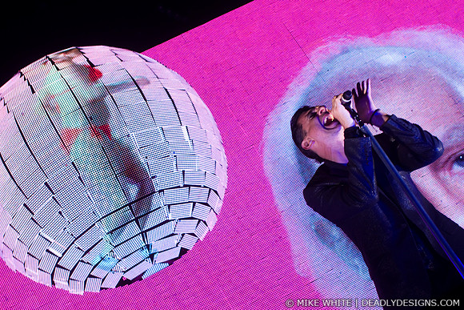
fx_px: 851
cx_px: 232
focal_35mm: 66
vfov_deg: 20.6
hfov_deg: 30.5
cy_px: 155
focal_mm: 44
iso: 800
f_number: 4
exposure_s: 1/125
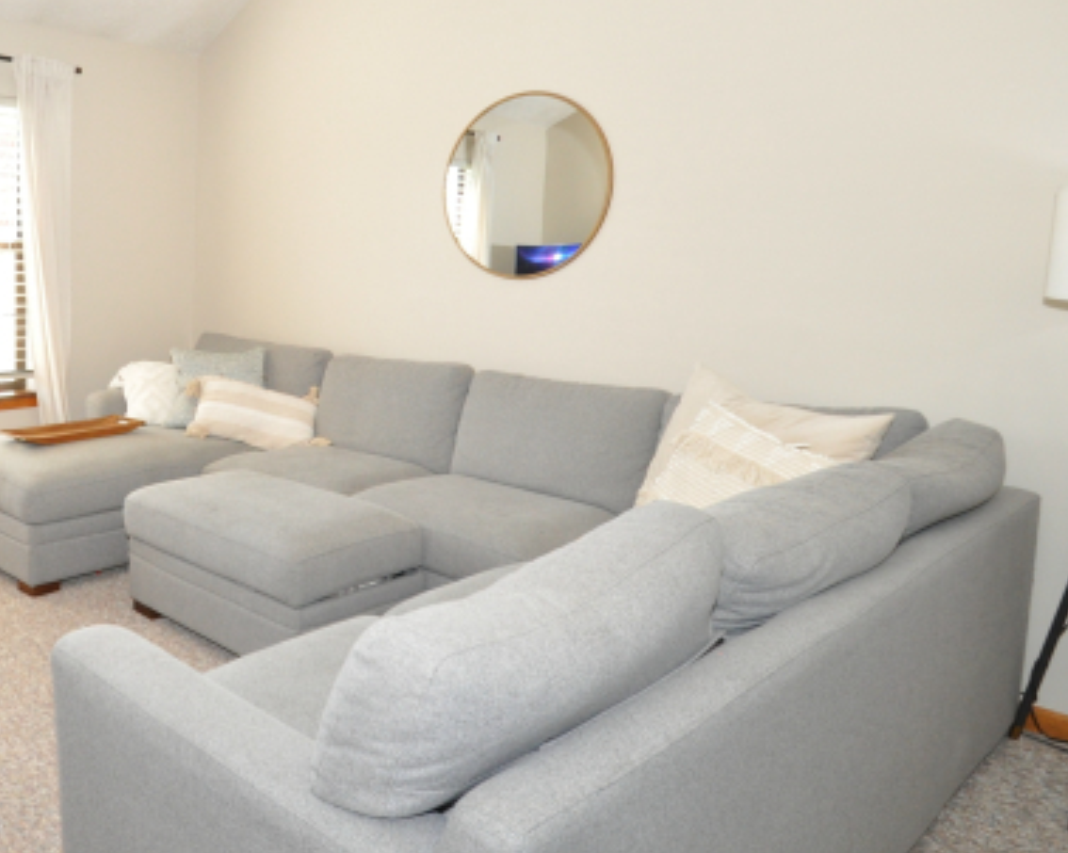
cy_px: 297
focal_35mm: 28
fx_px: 885
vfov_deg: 50.7
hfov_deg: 56.7
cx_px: 182
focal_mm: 10
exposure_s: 1/60
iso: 800
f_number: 4
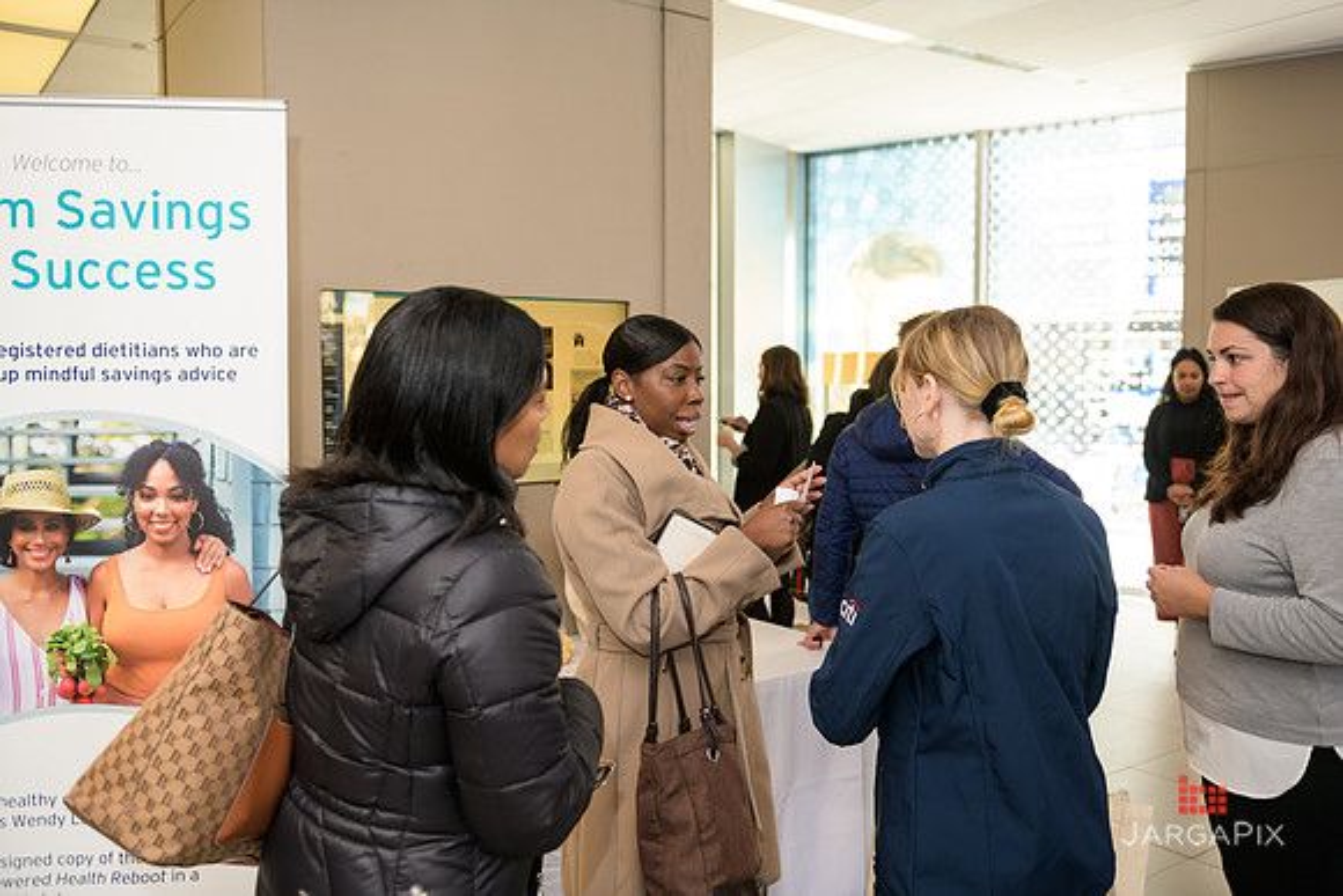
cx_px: 672
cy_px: 448
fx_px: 1157
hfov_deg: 60.3
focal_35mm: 31
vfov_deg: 42.3
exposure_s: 1/125
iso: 400
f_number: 3.2
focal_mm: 31
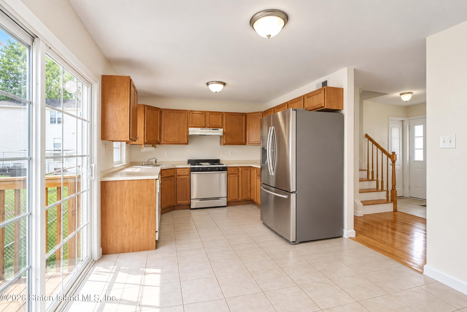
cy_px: 156
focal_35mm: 15
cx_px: 234
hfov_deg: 100.4
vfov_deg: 77.3
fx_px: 195
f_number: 11
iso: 1250
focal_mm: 10
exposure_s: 1/100
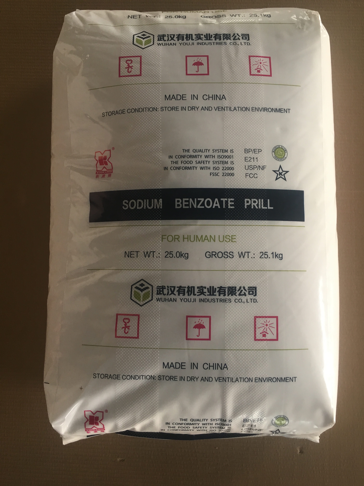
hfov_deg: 48.2
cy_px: 243
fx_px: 407
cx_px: 182
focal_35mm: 29
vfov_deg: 61.7
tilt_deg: -83.7
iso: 32
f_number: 2.2
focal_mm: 4.15
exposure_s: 1/17
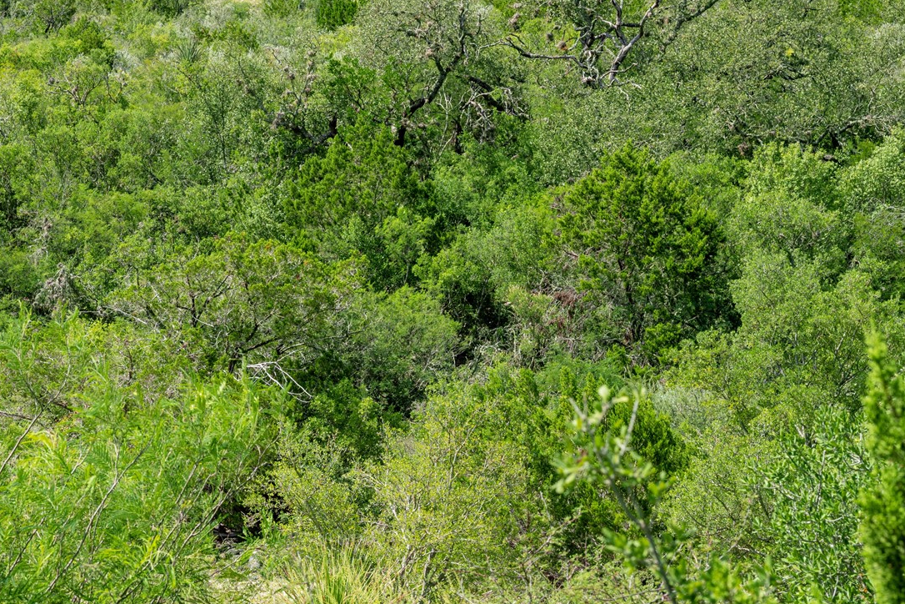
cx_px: 147
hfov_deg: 16.1
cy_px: 159
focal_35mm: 126
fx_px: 3167
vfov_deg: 10.9
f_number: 11
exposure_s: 1/60
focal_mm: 63
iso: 64
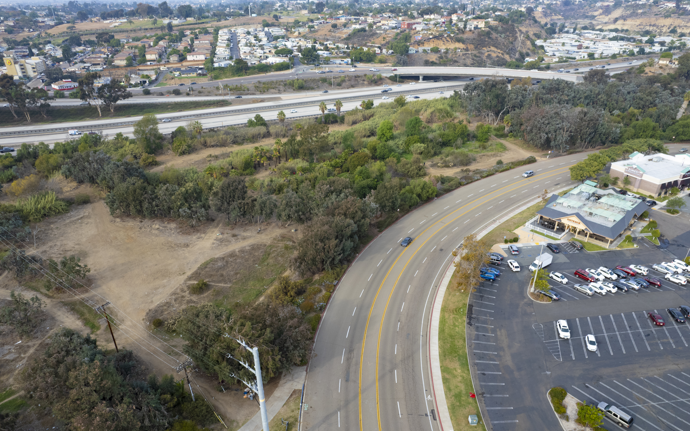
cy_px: 228
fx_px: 433
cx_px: 343
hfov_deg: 77.2
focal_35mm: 23
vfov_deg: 53.0
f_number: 2.8
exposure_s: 1/640
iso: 100
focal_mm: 8.38
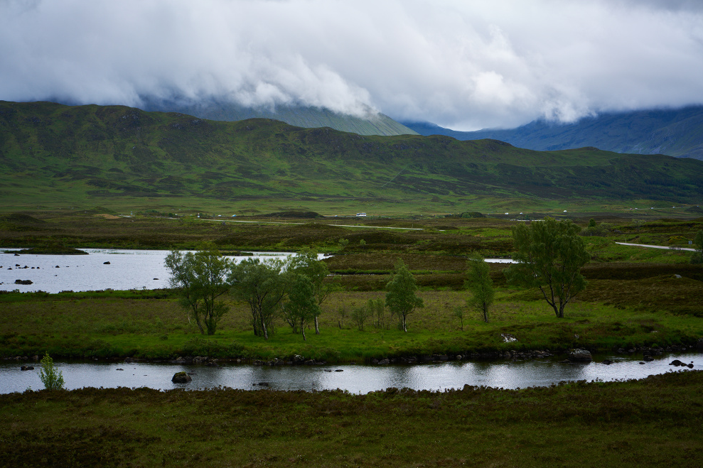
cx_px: 351
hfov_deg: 23.6
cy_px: 234
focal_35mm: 86
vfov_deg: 15.9
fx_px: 1679
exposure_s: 1/200
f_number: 8
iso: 100
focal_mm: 85
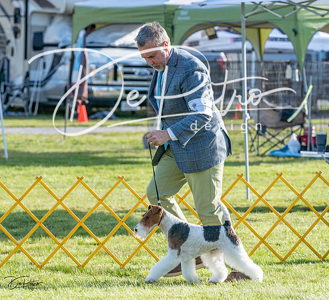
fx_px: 2861
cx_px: 169
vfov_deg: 6.0
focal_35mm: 278
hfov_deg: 6.6
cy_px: 166
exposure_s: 1/1250
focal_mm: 197
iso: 800
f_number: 6.3
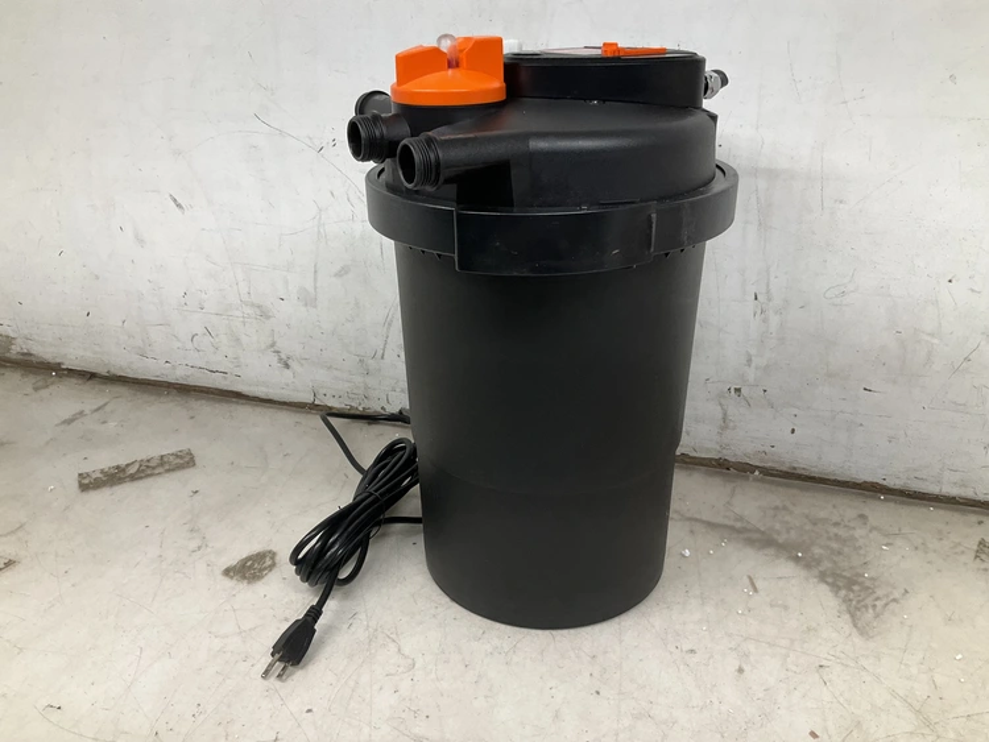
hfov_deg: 61.6
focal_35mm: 29
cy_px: 371
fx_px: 829
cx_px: 494
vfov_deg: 48.3
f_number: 1.8
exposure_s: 1/120
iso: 50
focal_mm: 3
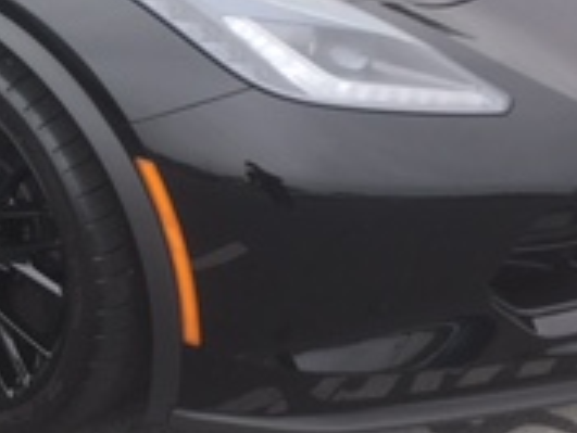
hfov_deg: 18.0
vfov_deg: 14.0
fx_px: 1751
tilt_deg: -12.0
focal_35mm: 105
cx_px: -75
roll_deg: +3.8
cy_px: 42
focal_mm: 4.15
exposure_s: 1/200
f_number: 2.2
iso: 25
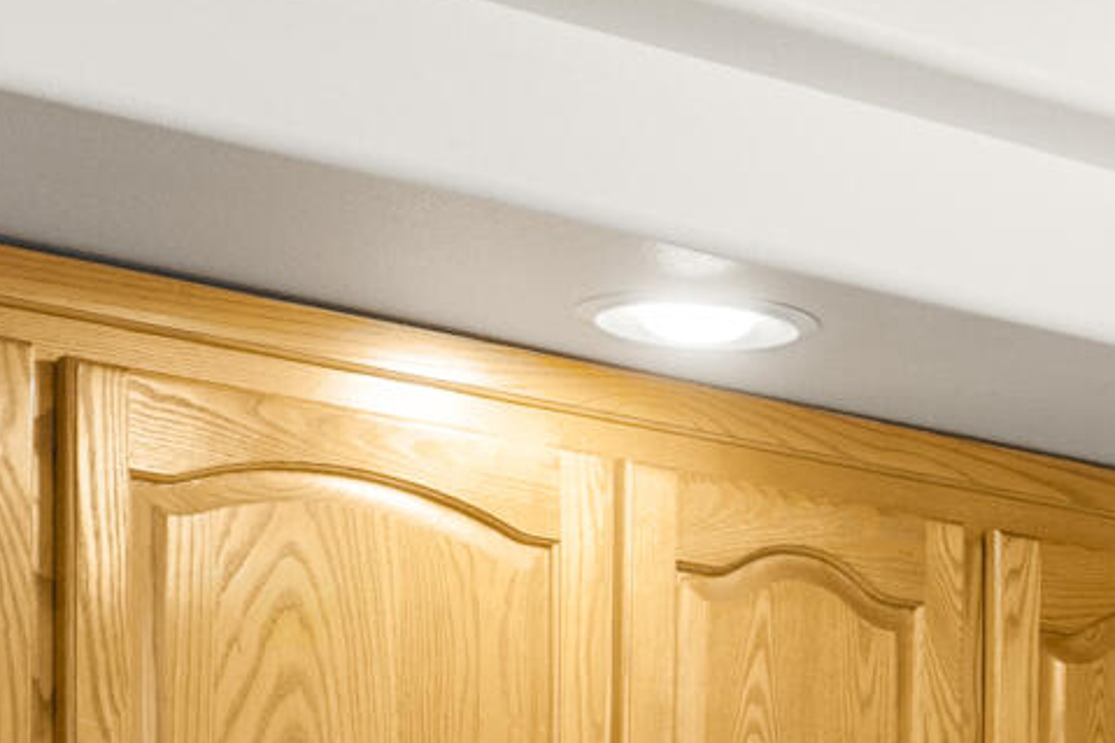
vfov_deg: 9.0
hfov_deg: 13.4
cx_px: 1671
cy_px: 1457
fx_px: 4458
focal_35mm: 144
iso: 250
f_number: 9
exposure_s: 1/13
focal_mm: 23
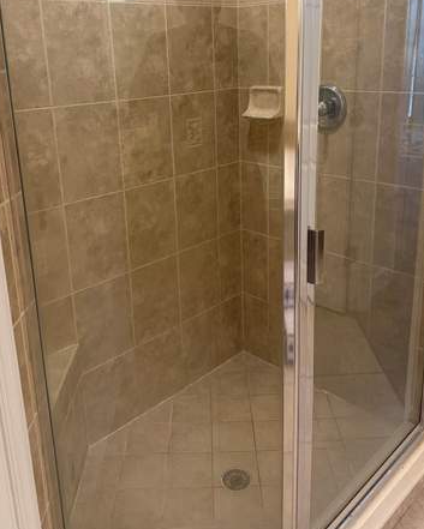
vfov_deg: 52.2
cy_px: 192
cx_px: 211
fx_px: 533
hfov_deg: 43.4
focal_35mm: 34
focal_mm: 6.76
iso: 250
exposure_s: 1/60
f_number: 1.78
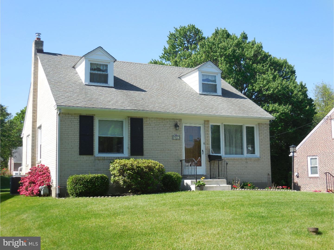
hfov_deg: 42.1
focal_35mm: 45
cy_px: 125
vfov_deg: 32.2
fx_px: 434
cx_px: 167
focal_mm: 8.1
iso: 125
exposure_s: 1/500
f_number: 4.2
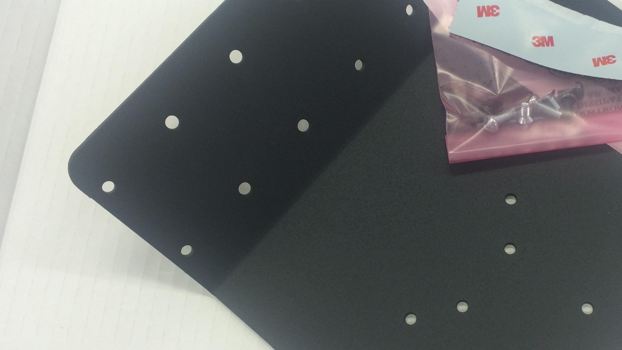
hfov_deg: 43.0
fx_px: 775
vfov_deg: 25.4
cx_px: 425
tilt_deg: -72.6
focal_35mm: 47
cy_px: 206
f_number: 2.2
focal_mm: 4.15
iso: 40
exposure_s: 1/60
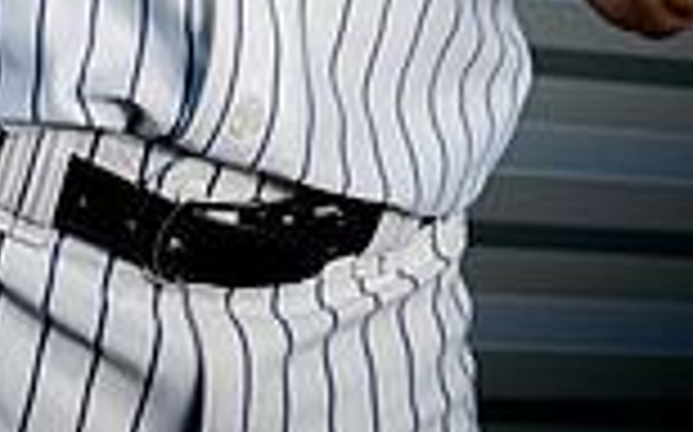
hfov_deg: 16.3
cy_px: -468
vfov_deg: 9.5
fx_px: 2416
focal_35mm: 128
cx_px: 220
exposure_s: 1/250
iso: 125
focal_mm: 43
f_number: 8
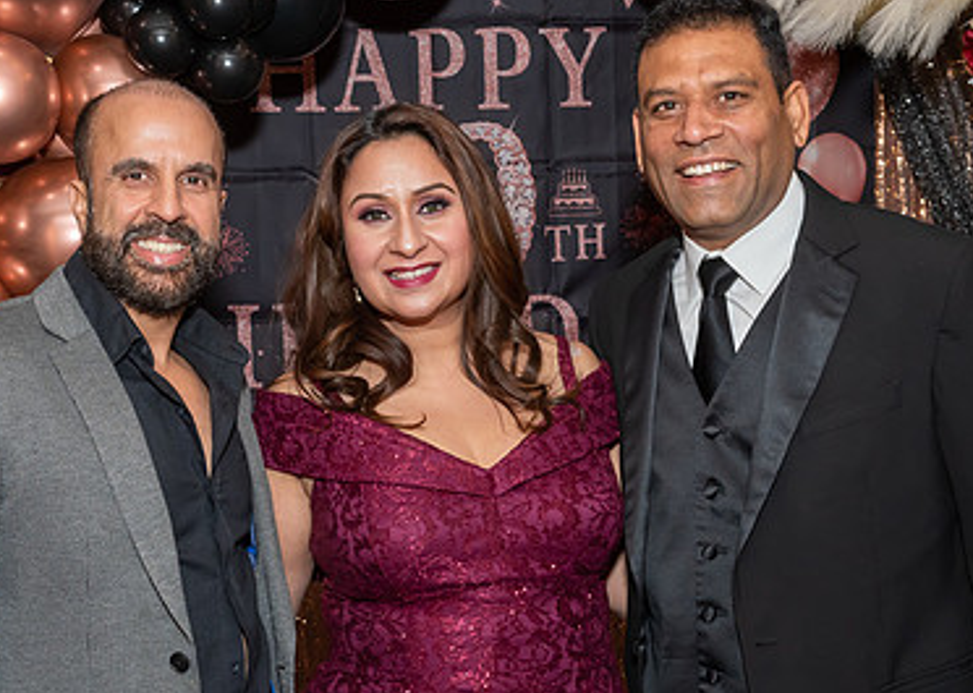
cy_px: 398
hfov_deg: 27.5
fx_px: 1988
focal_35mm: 72
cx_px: 403
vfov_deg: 19.8
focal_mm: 26
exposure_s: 1/250
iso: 640
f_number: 9
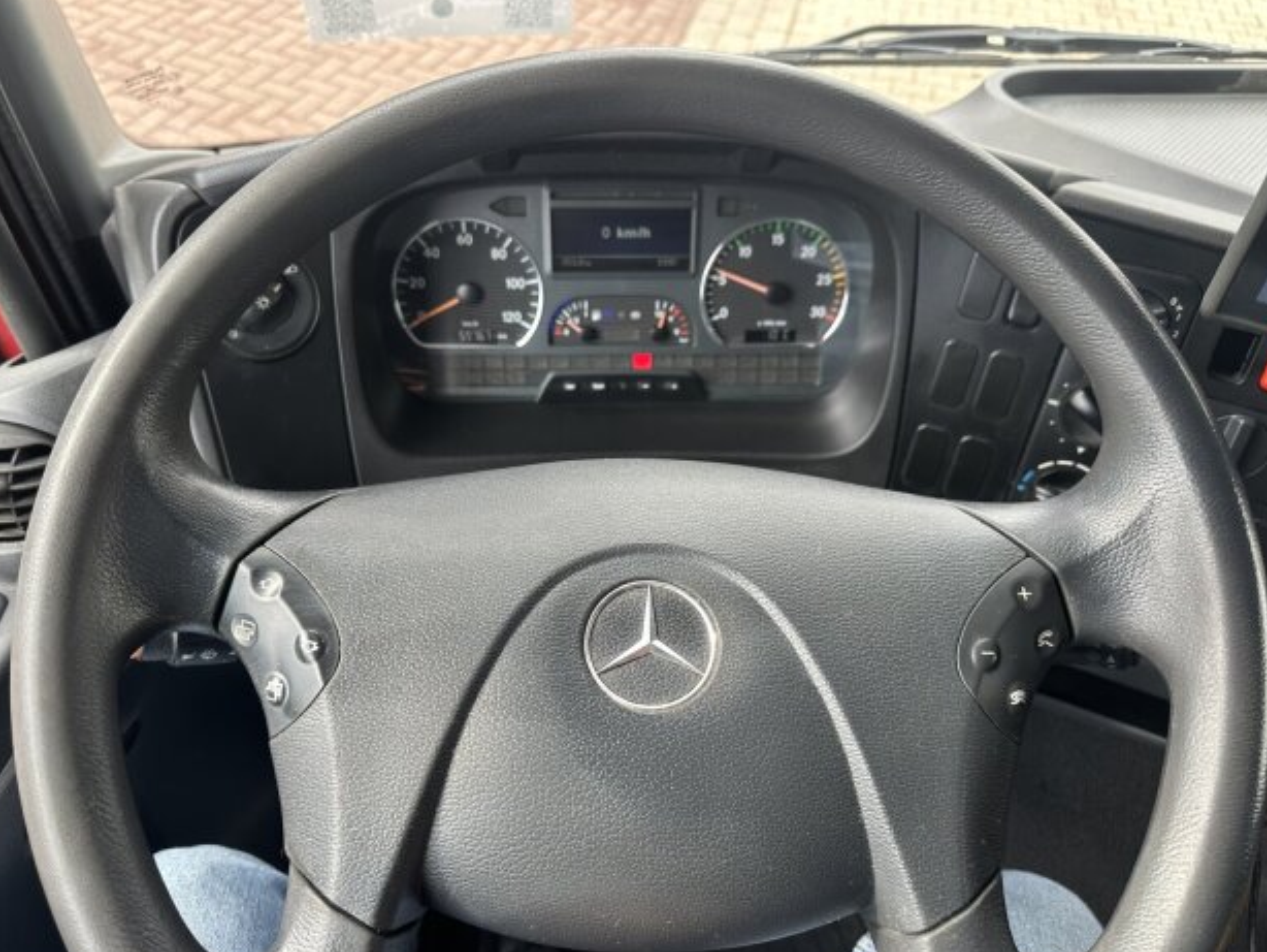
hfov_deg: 69.4
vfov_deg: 54.9
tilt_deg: -47.3
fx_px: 915
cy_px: 481
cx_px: 621
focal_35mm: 25
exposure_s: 1/121
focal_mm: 6.86
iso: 64
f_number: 1.78
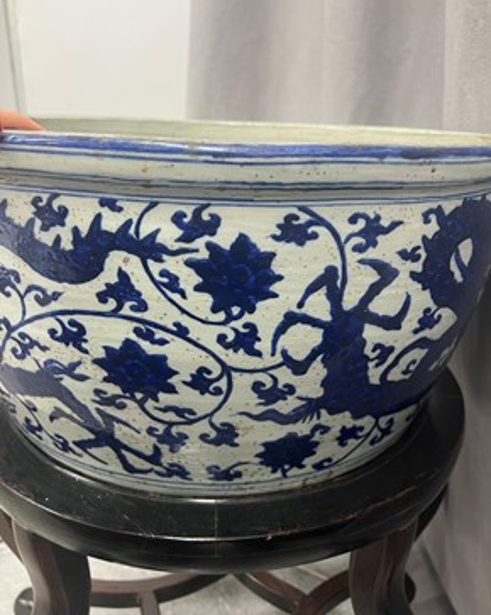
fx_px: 509
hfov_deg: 51.5
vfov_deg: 62.1
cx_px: 239
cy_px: 278
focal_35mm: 28
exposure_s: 1/60
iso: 125
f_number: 1.5
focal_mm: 5.7
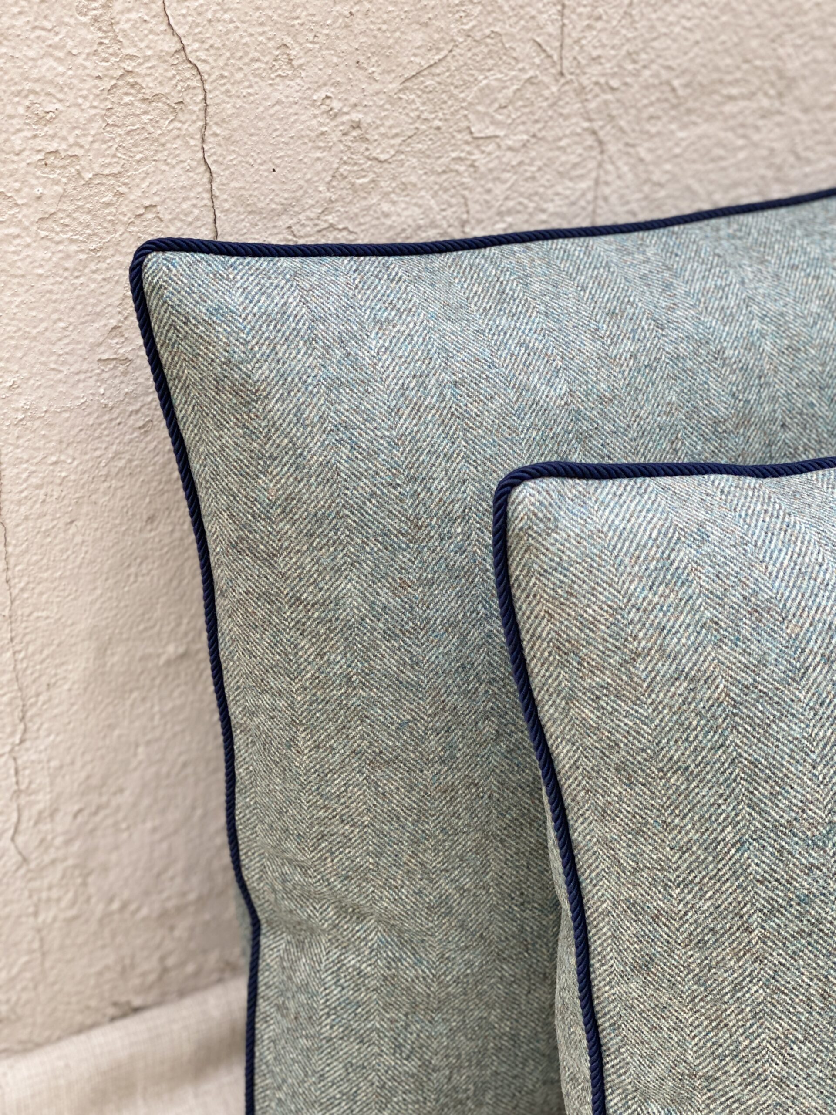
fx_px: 1674
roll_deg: -4.6
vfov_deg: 36.8
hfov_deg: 28.0
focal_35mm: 52
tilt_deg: -28.5
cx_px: 418
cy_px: 558
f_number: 2
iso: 125
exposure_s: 1/122
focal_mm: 6
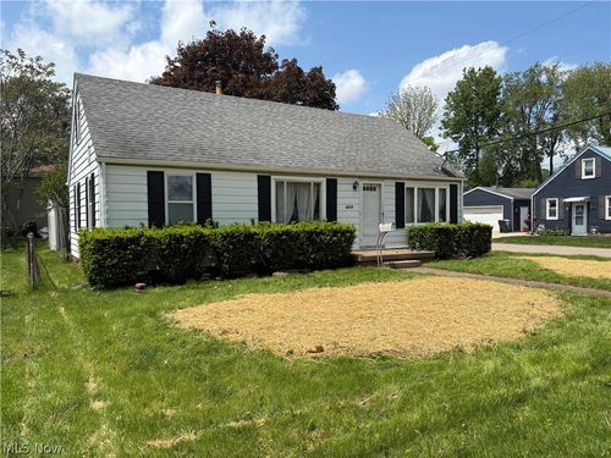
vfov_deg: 53.1
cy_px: 229
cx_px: 306
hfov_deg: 67.3
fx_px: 459
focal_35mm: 26
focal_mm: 5.96
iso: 50
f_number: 1.6
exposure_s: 1/3831
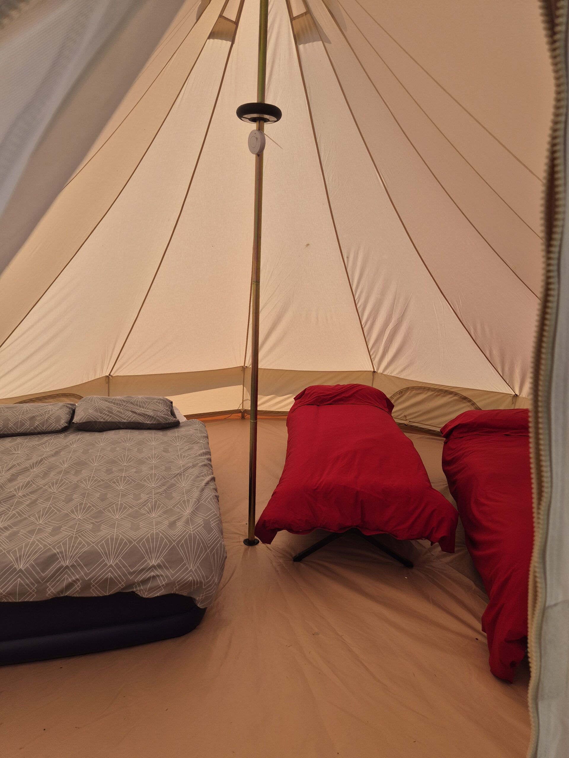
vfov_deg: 73.9
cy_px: 379
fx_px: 504
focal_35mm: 23
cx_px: 284
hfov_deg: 58.9
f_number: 1.8
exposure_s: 1/2952
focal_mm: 5.4
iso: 25
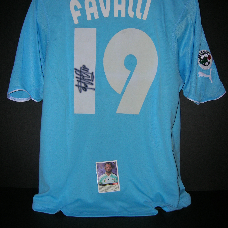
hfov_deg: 40.9
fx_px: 306
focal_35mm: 41
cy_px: 92
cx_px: 116
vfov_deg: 40.7
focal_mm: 5.7
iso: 50
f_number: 2.9
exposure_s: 1/60.1
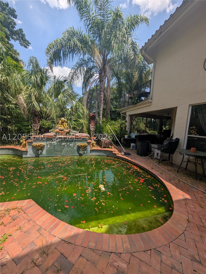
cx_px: 103
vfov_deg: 110.5
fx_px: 95
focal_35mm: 12
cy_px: 137
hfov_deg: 94.6
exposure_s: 1/2786
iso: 53
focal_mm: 2.02
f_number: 1.7
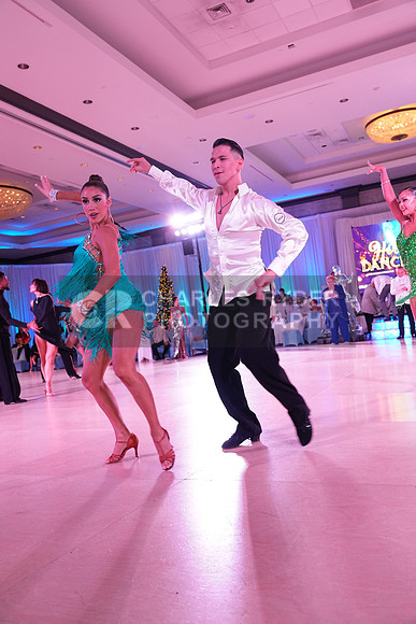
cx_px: 208
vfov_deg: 61.9
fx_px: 520
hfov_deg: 43.6
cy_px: 312
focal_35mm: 30
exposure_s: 1/250
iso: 2500
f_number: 4.5
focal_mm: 30
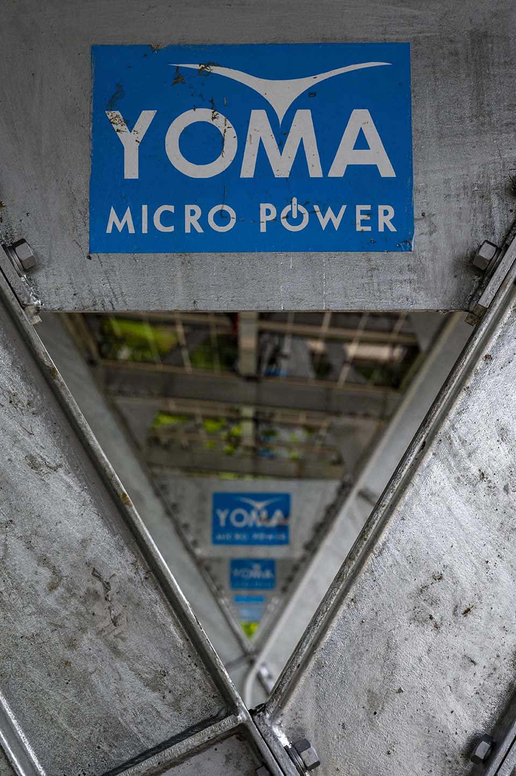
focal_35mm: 70
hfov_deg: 19.4
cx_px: 258
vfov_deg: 28.9
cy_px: 388
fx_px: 1507
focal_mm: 70
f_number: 9
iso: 900
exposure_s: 1/250
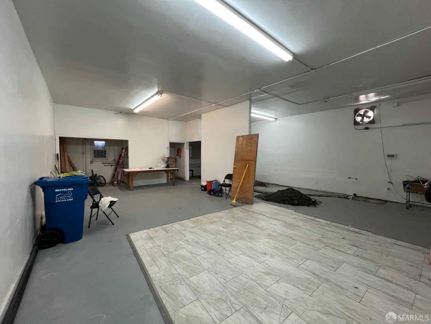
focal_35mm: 13
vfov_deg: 89.9
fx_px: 162
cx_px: 216
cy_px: 162
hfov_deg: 106.2
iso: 250
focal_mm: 1.57
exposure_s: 1/120
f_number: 1.8
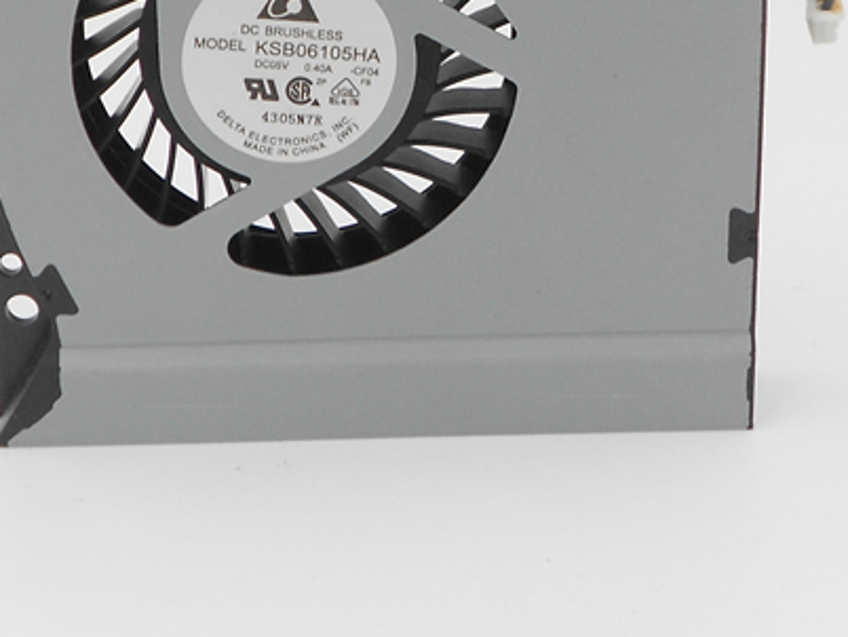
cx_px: 321
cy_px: 44
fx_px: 2255
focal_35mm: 92
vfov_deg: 15.9
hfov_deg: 21.3
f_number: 3.9
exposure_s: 1/160
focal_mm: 6.7
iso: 80
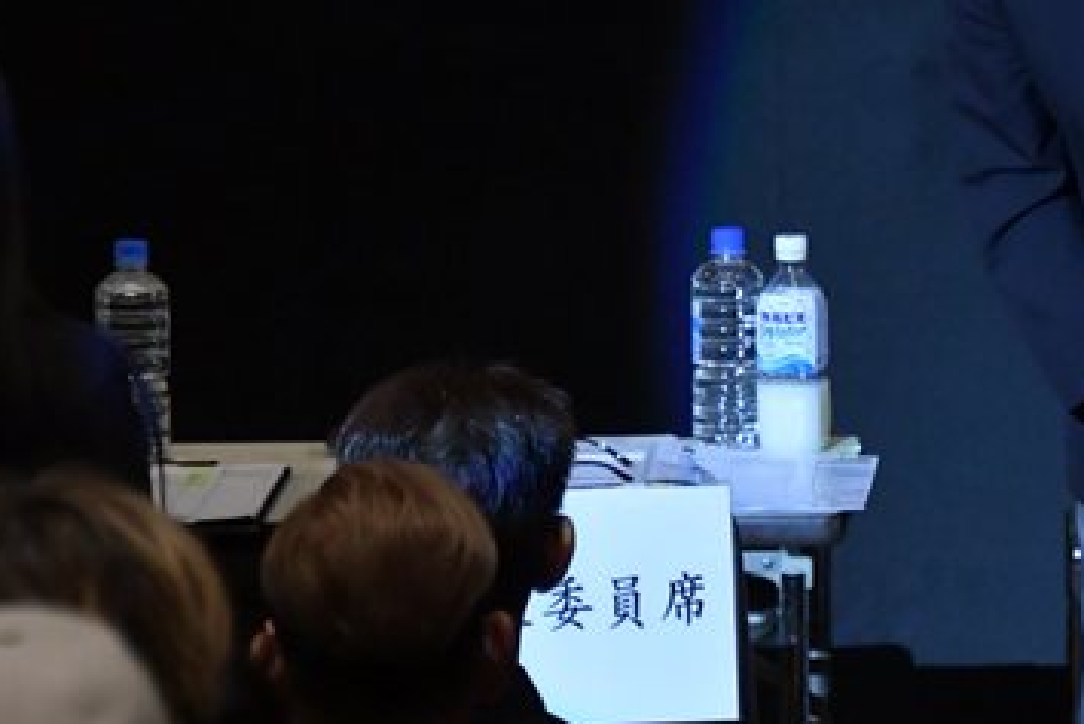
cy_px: 128
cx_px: 1067
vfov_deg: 2.0
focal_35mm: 687
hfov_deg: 3.0
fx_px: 20694
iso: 5000
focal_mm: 210
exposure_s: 1/400
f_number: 5.6
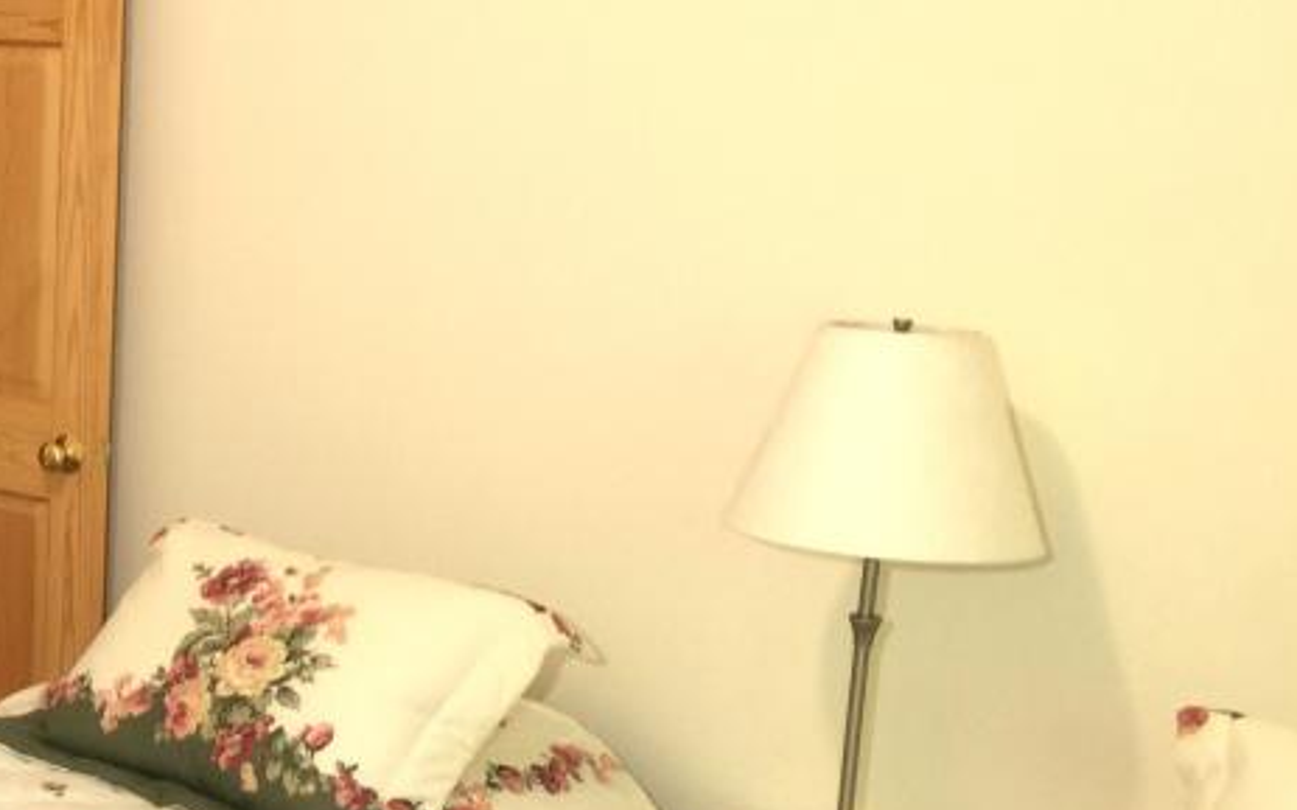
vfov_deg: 19.0
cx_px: -17
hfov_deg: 28.3
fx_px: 2403
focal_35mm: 68
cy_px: 577
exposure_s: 1/15
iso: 32
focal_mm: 4.15
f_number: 2.2
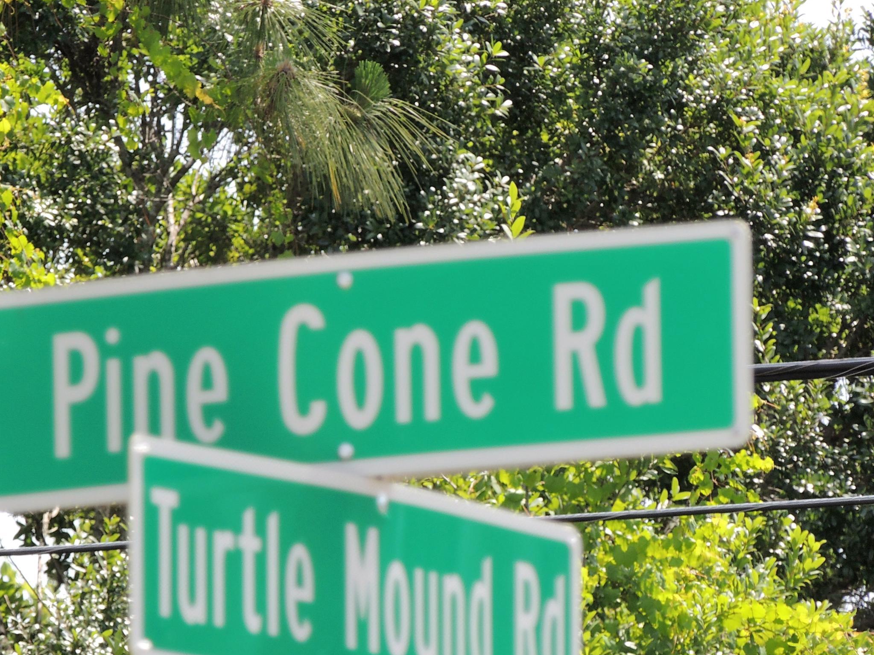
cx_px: 285
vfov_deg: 1.8
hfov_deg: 2.5
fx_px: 20349
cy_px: 412
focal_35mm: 806
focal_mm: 98.1
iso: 125
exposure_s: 1/250
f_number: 4.9
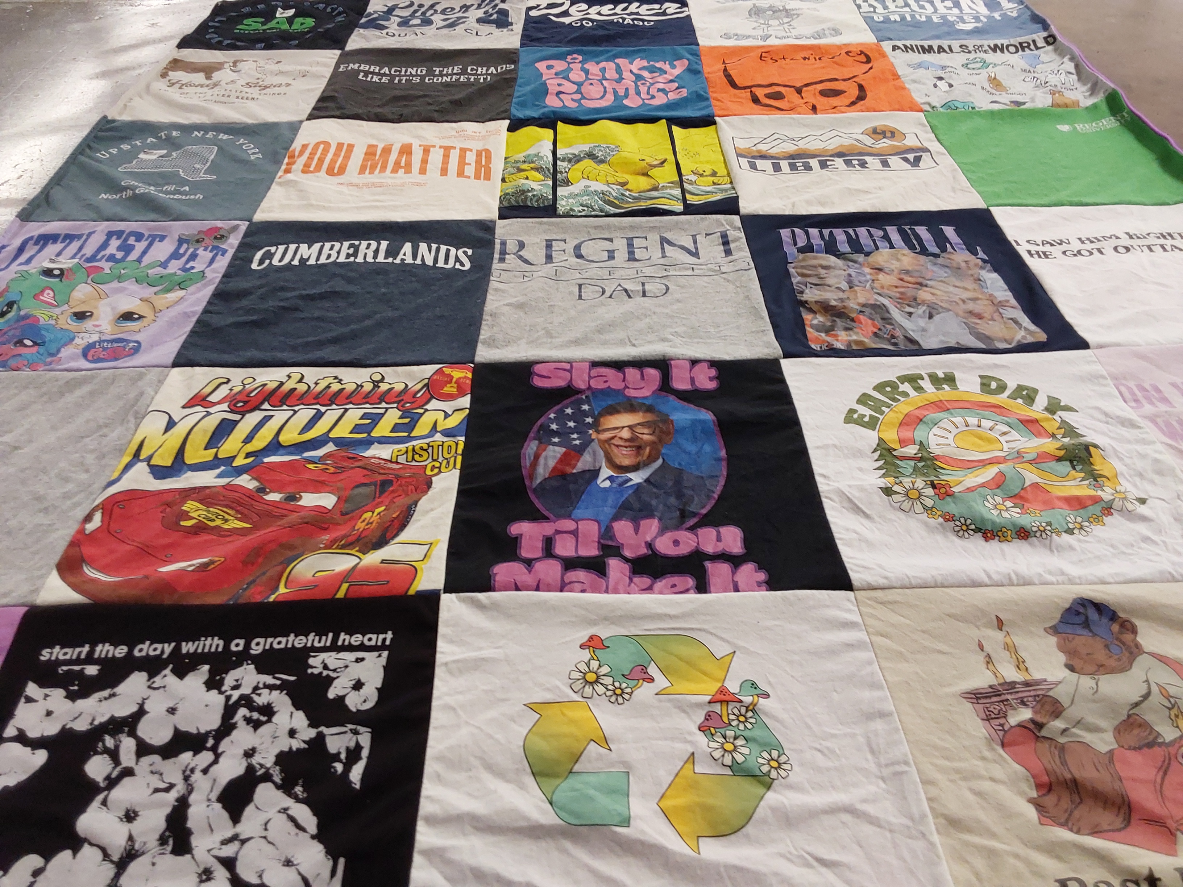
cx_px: 592
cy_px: 444
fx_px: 957
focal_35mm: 28
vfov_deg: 49.7
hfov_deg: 63.4
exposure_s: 1/60
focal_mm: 2.91
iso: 100
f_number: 1.9
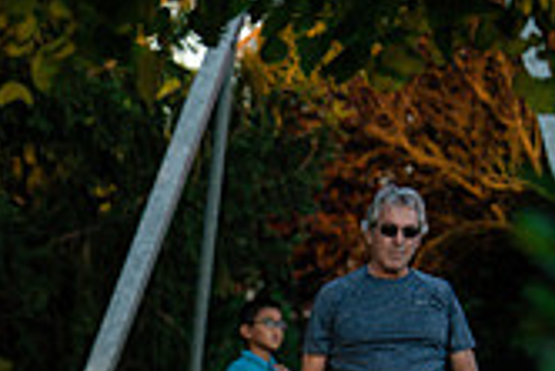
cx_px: -214
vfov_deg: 5.6
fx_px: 3780
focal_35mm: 245
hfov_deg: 8.3
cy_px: 590
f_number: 2.8
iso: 200
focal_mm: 70
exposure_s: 1/1250
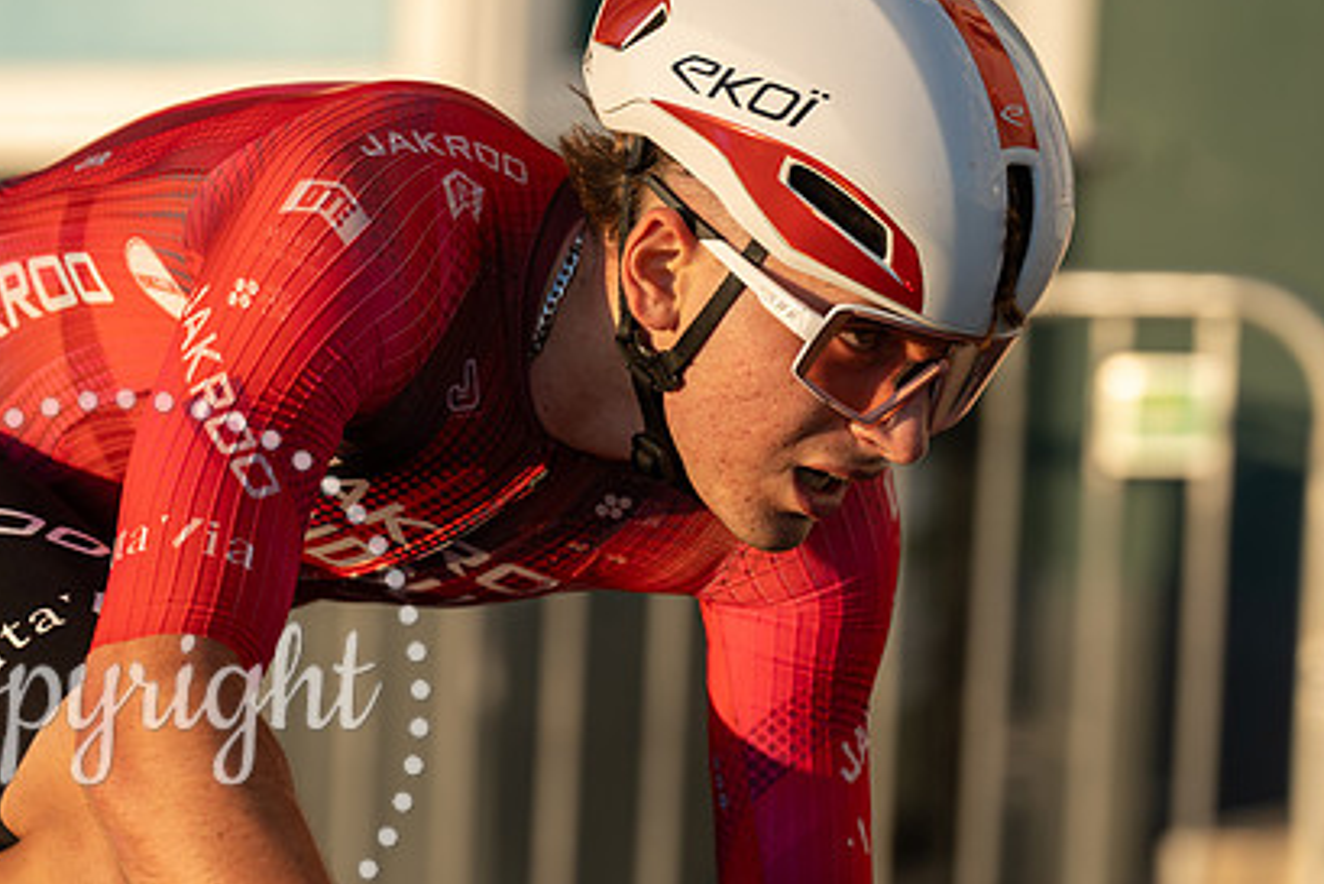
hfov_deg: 9.5
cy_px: 529
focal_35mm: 217
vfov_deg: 6.3
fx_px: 7983
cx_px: 628
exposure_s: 1/1000
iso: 200
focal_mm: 153
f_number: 4
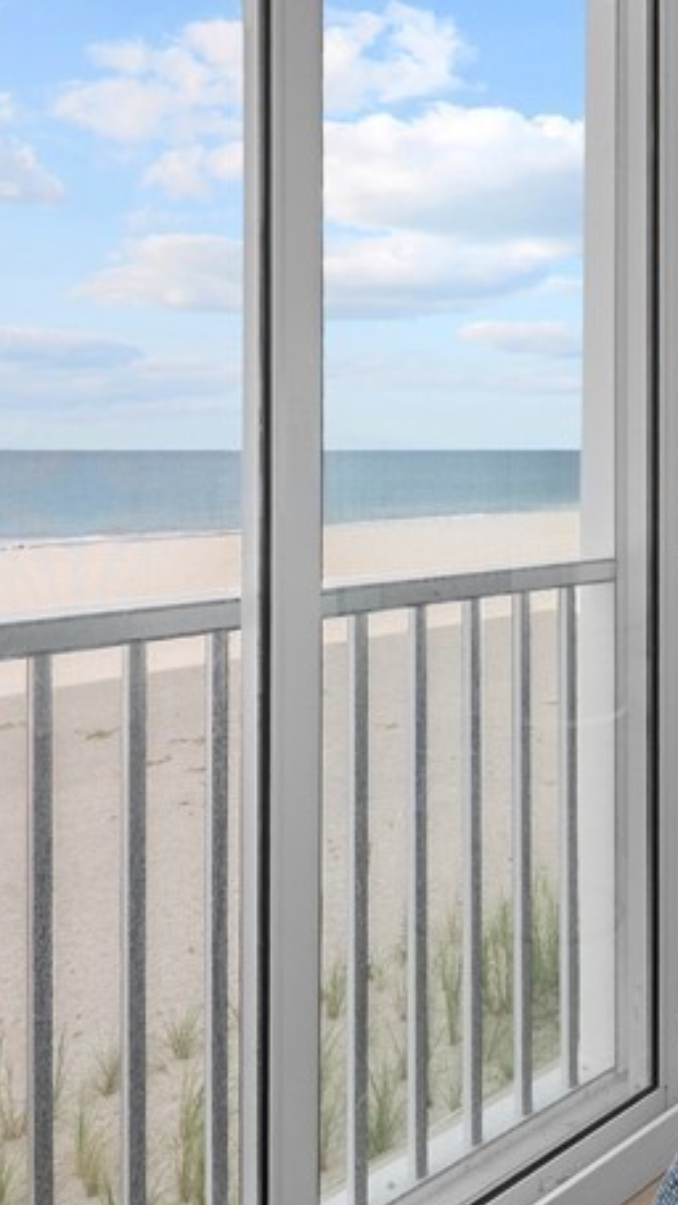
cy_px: 461
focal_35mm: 30
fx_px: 959
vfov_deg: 63.5
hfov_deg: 37.3
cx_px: 557
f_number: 11
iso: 2000
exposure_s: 1/80
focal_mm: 12
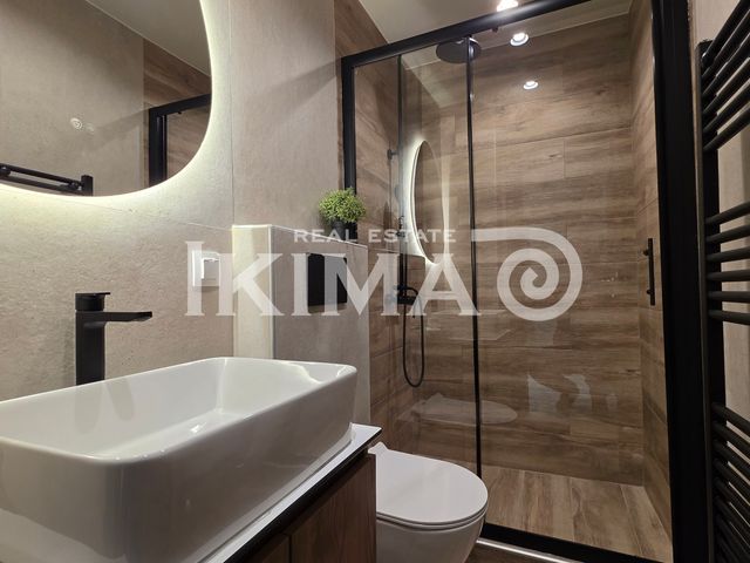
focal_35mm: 13
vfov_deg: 89.9
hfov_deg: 106.2
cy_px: 282
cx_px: 375
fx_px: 282
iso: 200
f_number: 1.9
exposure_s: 1/100
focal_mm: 2.2
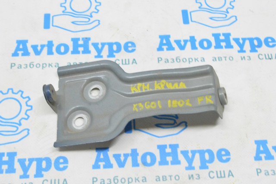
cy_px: 92
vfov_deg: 22.6
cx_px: 138
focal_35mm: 60
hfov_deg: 33.4
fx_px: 459
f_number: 20
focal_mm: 40
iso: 6400
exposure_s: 1/15
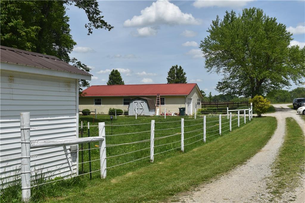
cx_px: 152
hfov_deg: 49.6
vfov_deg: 34.2
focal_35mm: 39
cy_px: 102
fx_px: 330
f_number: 10
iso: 100
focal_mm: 26
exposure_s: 1/400
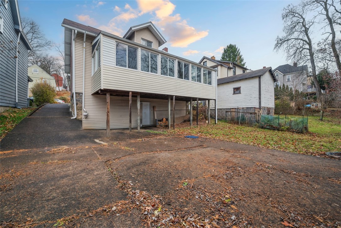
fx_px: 133
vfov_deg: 81.2
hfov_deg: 104.2
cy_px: 114
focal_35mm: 14
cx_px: 170
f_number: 8
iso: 400
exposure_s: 1/50
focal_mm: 14
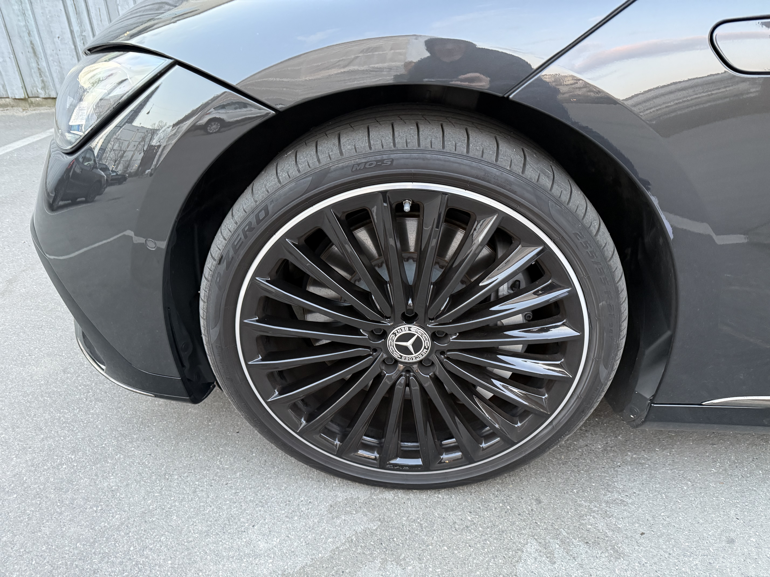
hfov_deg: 71.6
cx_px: 385
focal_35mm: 24
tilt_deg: -29.6
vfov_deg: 56.8
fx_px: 534
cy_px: 288
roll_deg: +0.5
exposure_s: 1/60
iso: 800
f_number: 1.78
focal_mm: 6.76
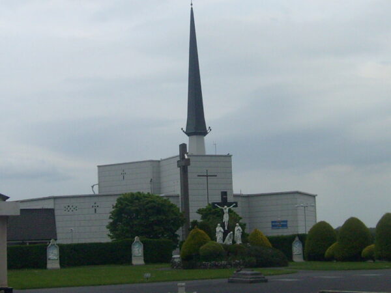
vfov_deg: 40.7
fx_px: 395
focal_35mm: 35
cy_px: 146
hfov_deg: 52.6
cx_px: 196
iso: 80
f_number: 7.1
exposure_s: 1/250
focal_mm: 5.8
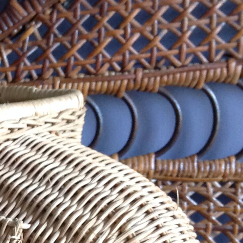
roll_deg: -0.7
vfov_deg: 15.5
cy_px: 289
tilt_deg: -17.8
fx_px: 858
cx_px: -130
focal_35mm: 108
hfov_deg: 14.9
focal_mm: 4.28
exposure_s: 1/15
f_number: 2.4
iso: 160
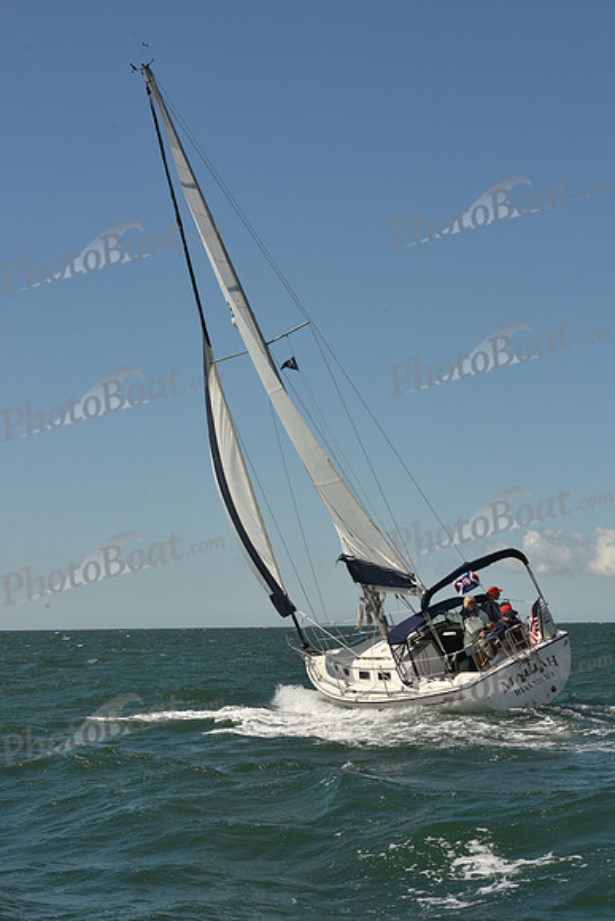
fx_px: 1793
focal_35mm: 70
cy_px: 460
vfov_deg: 28.8
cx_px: 308
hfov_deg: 19.5
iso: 320
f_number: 13
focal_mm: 70
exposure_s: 1/800
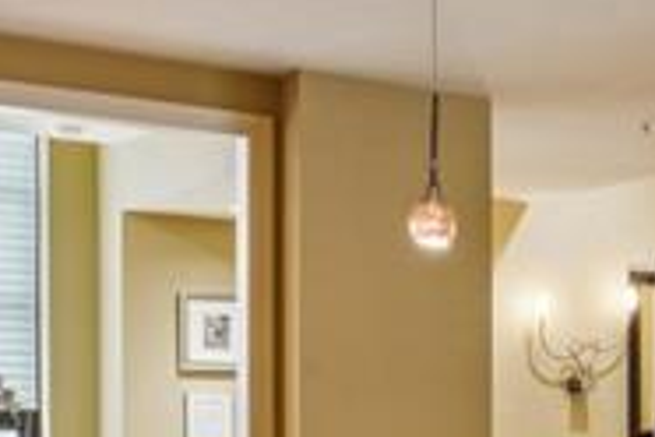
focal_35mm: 89
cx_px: 1067
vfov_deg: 14.9
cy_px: 486
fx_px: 1621
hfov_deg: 19.1
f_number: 13
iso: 200
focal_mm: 16.2
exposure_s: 1/2.5
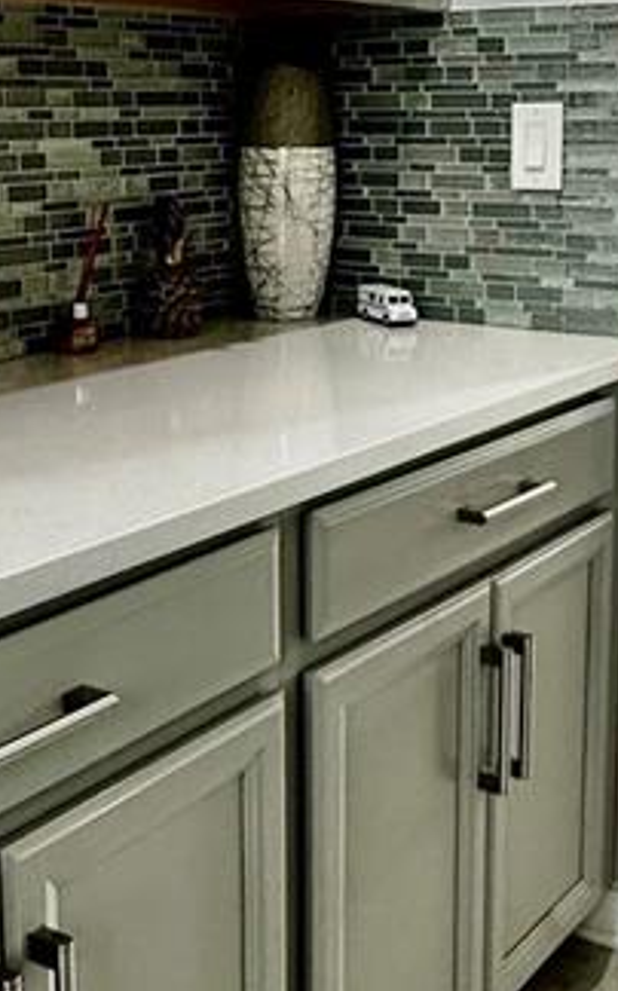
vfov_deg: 36.5
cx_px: 324
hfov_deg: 23.5
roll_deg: -0.5
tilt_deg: -7.5
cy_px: 312
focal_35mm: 55
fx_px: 1485
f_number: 2.2
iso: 250
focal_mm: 2.22
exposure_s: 1/120
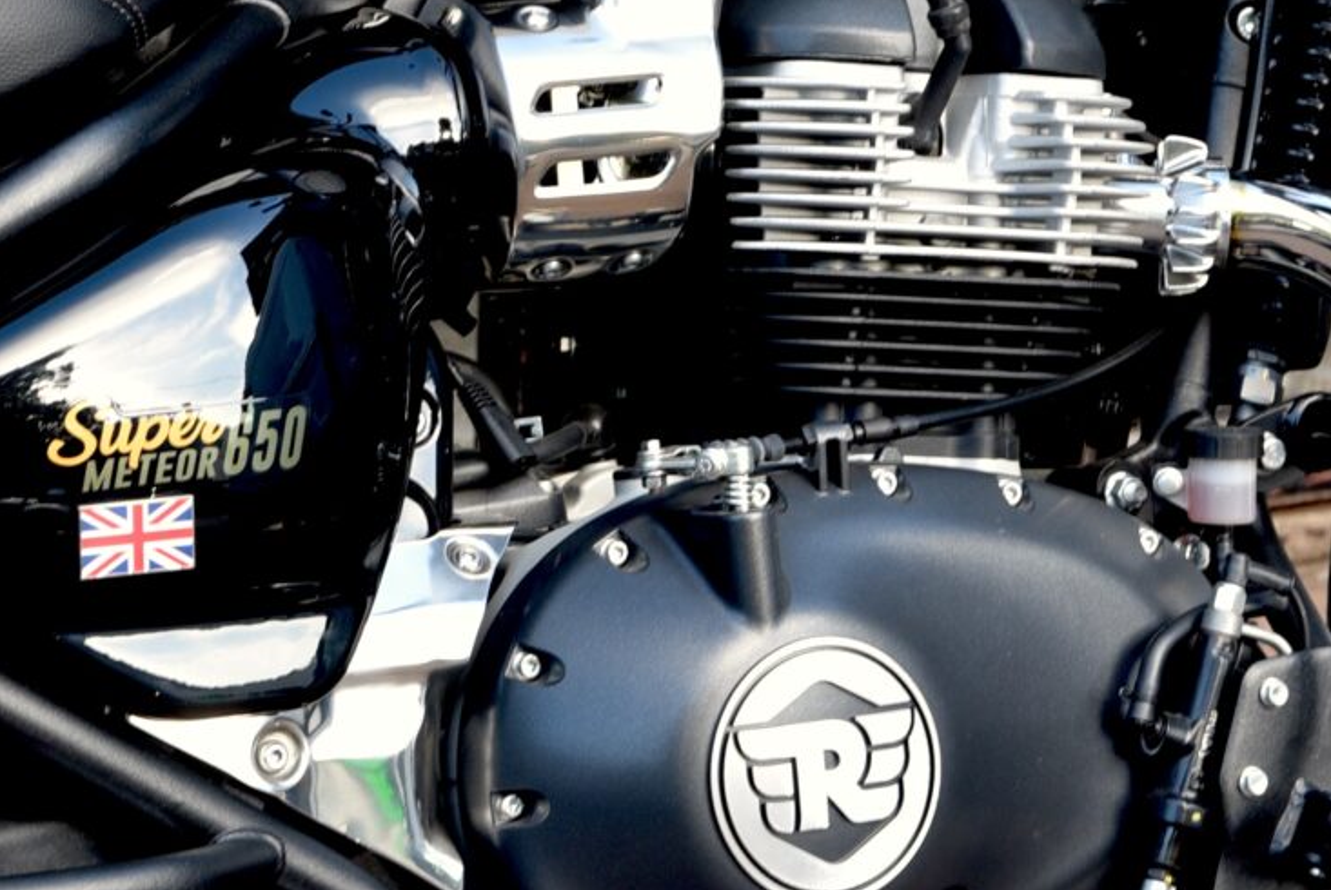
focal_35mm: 192
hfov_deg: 10.7
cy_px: 208
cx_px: 287
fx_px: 7104
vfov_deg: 7.2
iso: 200
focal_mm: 55
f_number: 5
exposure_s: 1/100
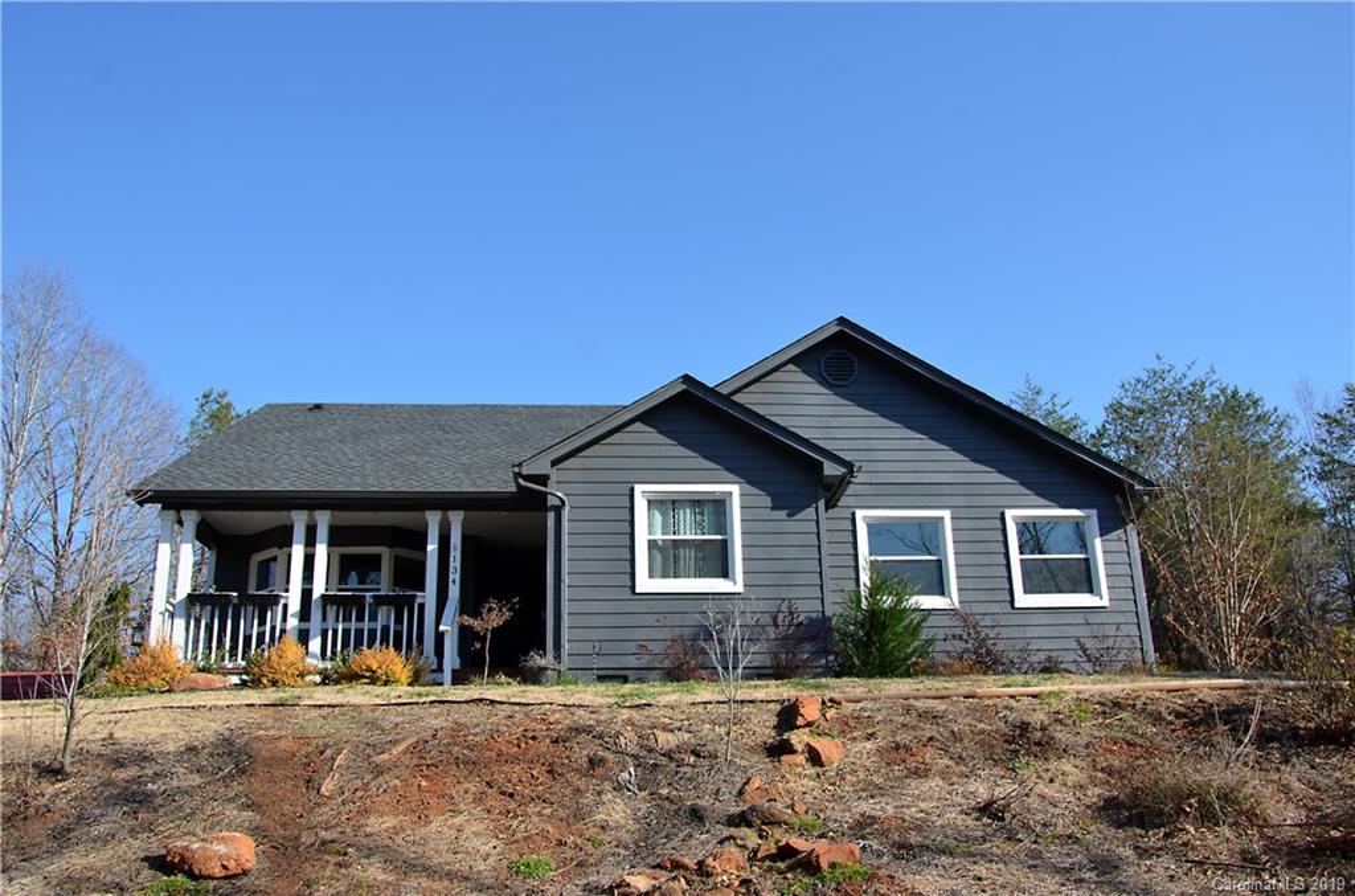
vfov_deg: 41.5
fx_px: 1183
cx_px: 678
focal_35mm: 32
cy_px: 448
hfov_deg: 59.6
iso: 125
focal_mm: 21
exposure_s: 1/250
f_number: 8
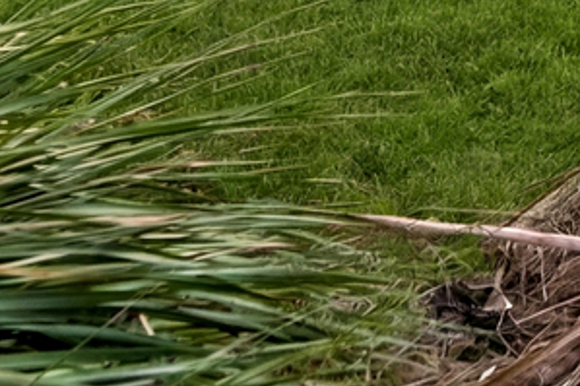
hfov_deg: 16.7
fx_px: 1047
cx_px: 1299
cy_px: -638
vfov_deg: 13.0
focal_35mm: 65
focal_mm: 12
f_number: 5.6
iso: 640
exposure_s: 1/160
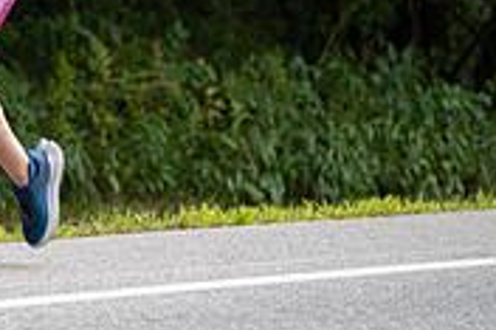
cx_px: -282
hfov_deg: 3.9
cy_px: -30
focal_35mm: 527
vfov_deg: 2.6
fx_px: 7254
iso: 250
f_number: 3.5
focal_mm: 160
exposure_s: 1/400
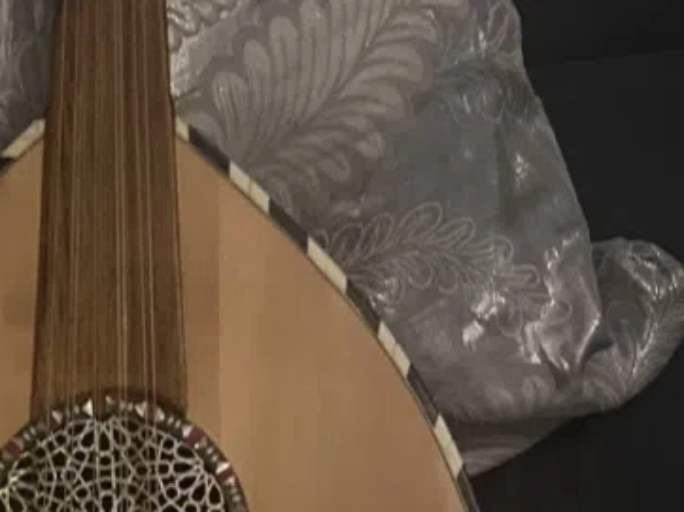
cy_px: 450
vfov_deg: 30.3
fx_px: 908
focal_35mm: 46
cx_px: 121
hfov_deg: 39.4
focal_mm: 4.25
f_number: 1.8
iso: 2500
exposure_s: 1/15
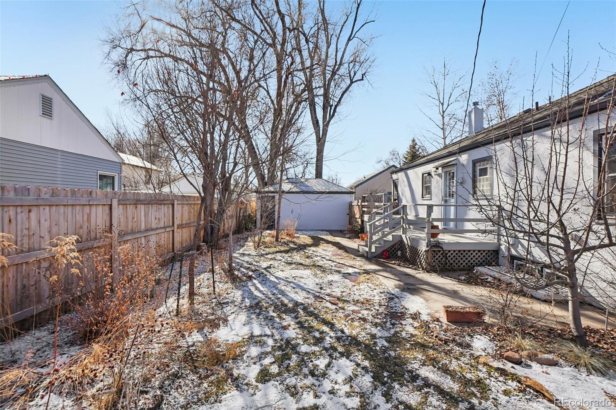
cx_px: 308
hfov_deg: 100.4
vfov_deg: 77.3
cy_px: 205
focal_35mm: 15
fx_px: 257
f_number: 8
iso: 100
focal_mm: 10
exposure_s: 1/160
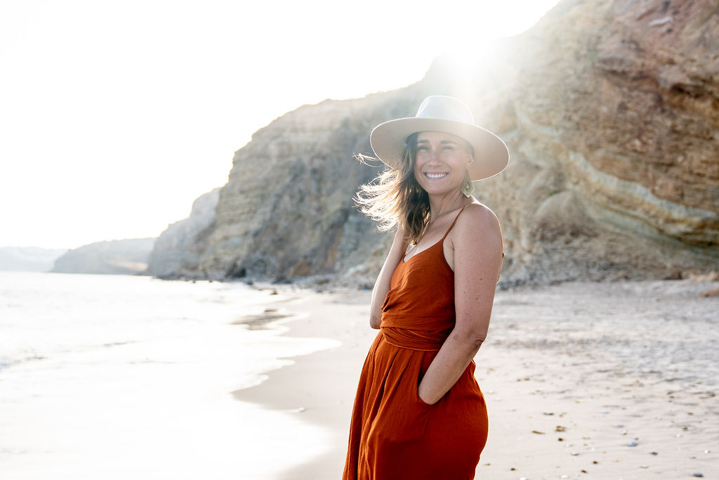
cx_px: 360
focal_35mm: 54
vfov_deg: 25.1
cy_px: 240
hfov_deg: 36.9
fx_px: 1079
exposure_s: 1/1250
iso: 250
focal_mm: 36
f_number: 2.8
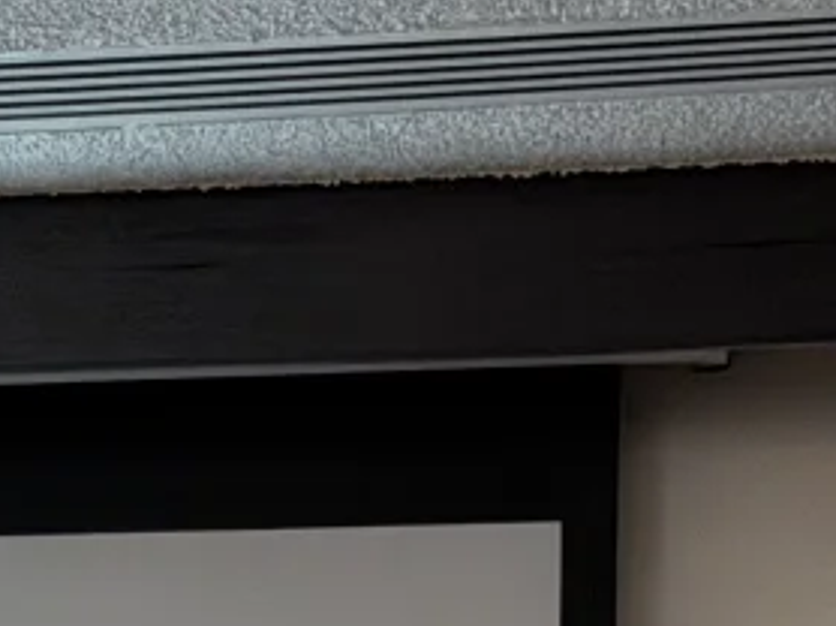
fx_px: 6008
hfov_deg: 7.8
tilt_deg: -0.8
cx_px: -412
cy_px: 1478
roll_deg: -0.3
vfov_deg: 5.7
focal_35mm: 249
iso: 80
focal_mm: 6.76
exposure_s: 1/100
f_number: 1.78
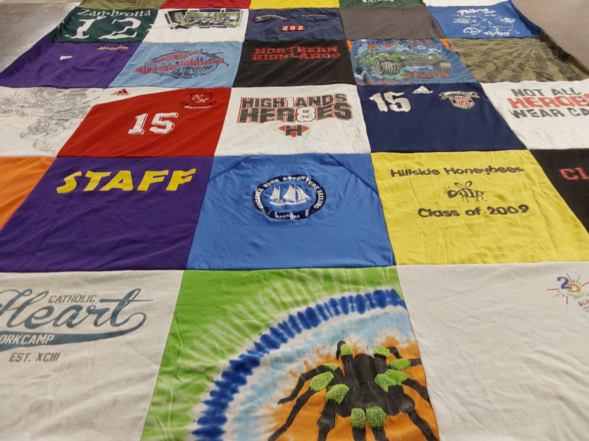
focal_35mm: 28
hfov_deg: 63.4
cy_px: 220
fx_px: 476
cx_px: 294
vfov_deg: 49.7
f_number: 1.9
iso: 80
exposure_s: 1/50
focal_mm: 2.91
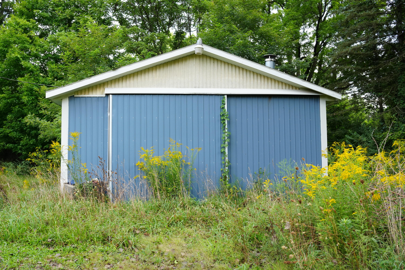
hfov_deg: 59.0
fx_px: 358
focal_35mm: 32
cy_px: 135
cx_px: 202
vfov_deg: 41.4
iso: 800
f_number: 8
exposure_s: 1/250
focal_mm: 21.2
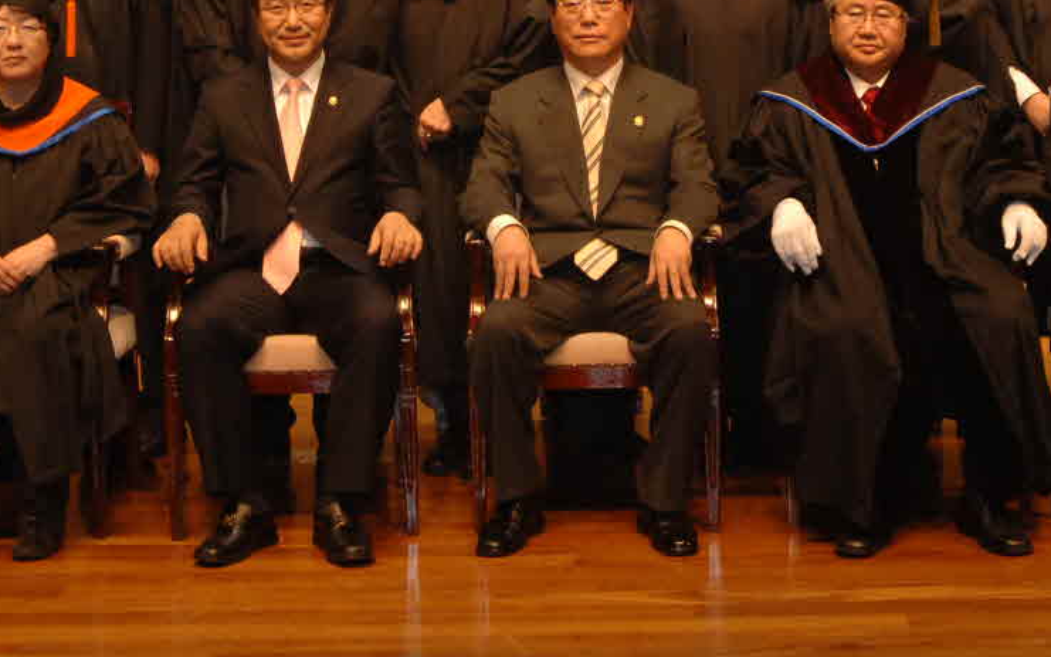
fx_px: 3164
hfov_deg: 18.9
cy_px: -68
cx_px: 580
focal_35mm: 110
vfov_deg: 11.7
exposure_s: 1/60
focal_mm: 25
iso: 400
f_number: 5.6
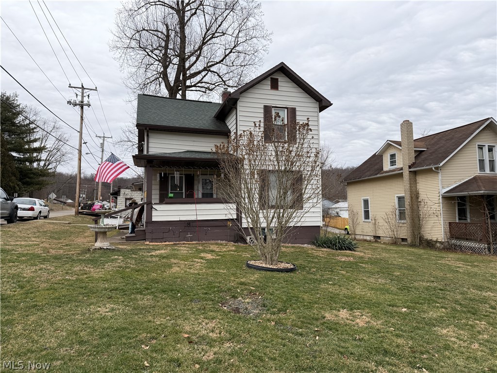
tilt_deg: +4.4
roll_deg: +0.5
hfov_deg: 71.6
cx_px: 248
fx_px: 345
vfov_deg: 56.8
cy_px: 186
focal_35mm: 24
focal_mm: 6.76
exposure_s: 1/1585
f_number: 1.78
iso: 100
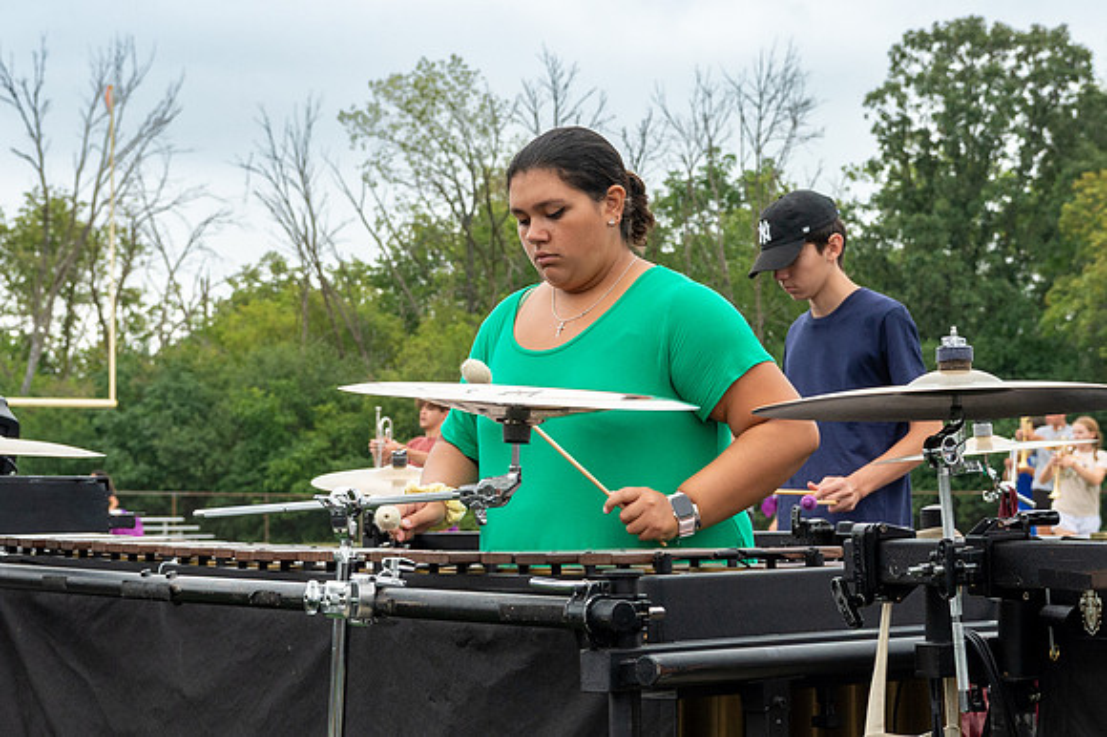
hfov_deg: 17.9
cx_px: 627
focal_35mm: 114
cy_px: 292
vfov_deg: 12.0
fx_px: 3511
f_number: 10
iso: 1000
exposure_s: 1/640
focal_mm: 70
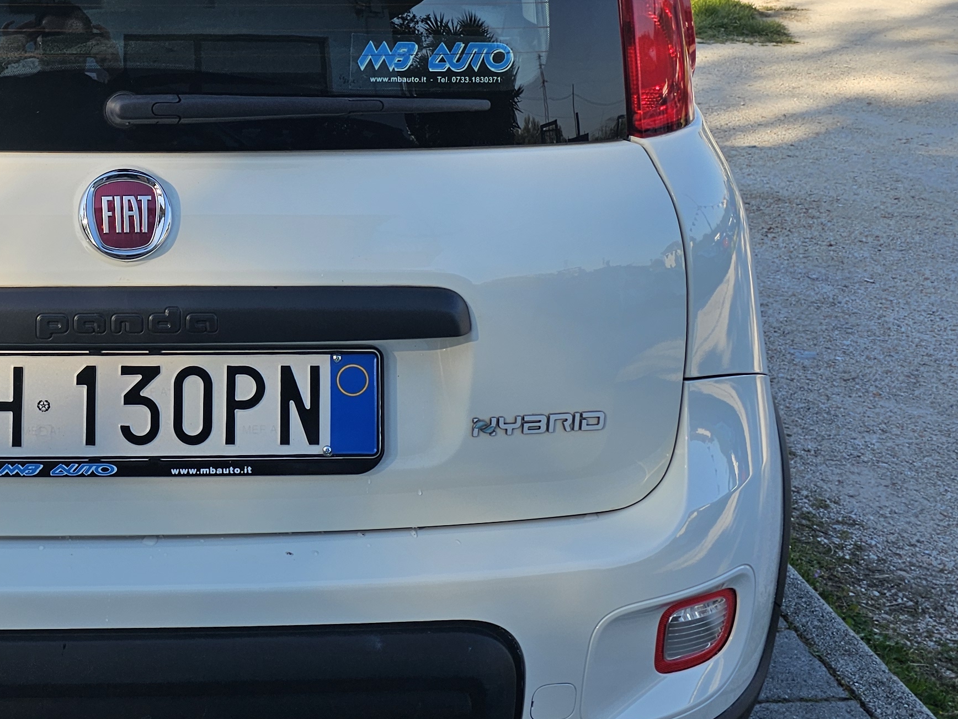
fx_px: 1467
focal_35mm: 53
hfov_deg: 34.0
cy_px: 199
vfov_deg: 27.2
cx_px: 80
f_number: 1.7
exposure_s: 1/452
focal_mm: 6.3
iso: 10
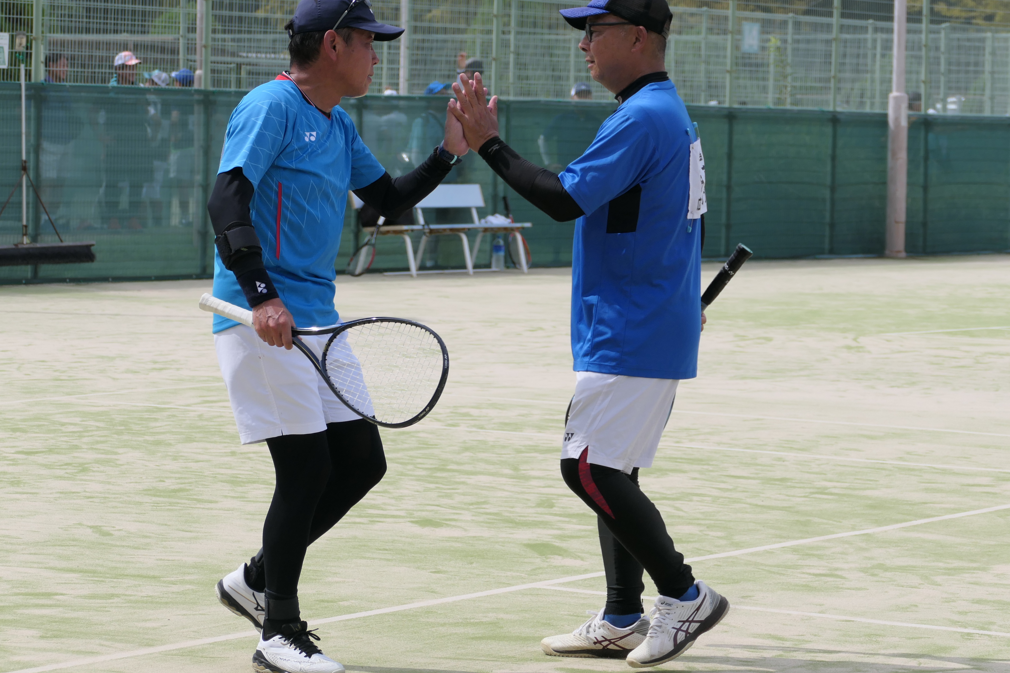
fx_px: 3983
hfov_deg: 14.4
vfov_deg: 9.7
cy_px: 304
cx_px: 474
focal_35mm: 142
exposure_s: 1/3200
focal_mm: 43.05
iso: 200
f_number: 3.9
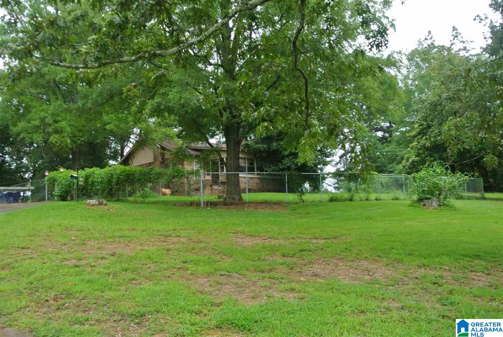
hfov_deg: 49.5
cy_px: 168
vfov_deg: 34.4
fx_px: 546
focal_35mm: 39
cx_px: 252
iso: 100
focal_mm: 14.5
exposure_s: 1/60
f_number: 4
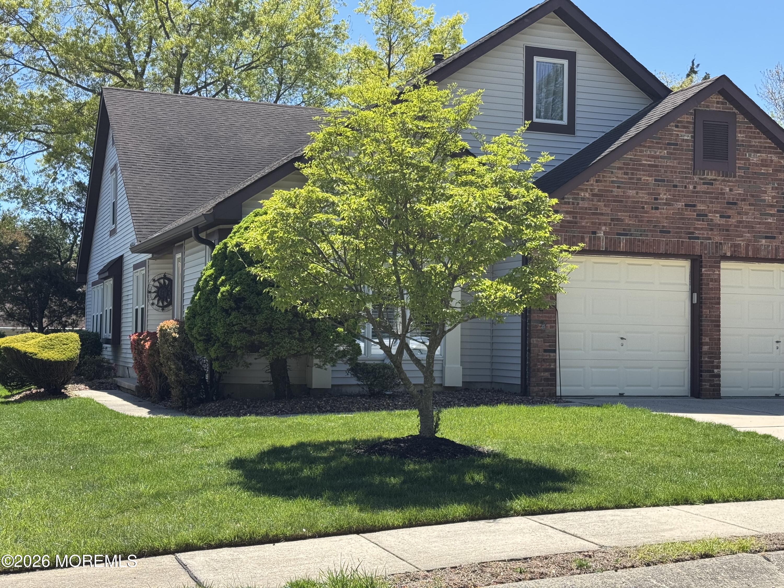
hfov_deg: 39.7
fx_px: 1087
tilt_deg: +1.9
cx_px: 392
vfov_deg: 30.3
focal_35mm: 48
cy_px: 294
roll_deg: -0.3
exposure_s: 1/1923
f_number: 1.78
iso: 64
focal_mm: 6.76
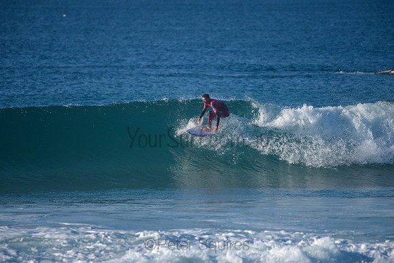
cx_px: 197
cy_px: 132
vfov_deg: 2.7
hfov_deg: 4.0
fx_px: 5663
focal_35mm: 517
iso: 250
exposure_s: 1/2000
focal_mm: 500
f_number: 5.6
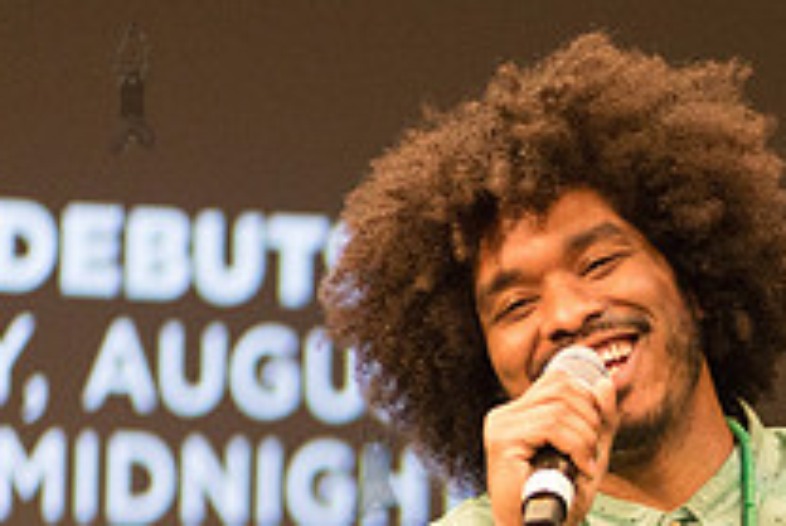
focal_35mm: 473
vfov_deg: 2.9
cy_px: 634
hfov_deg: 4.3
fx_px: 10334
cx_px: 862
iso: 4000
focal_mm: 170
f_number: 2.8
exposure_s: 1/200
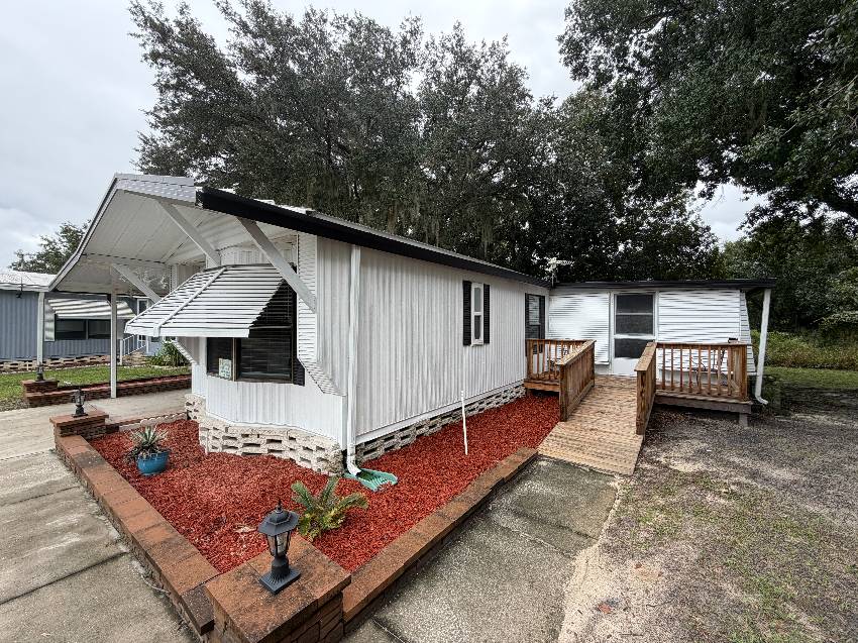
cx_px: 429
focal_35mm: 14
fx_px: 347
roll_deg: -0.3
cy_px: 322
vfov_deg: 85.6
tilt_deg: -0.5
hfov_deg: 102.1
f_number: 2.2
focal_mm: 2.22
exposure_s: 1/502
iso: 50
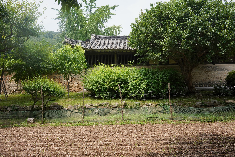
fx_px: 228
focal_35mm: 35
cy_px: 78
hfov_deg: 54.4
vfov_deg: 37.9
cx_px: 118
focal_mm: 35
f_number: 14
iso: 800
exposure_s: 1/200
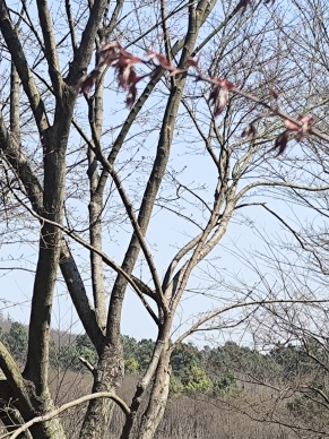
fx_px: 1952
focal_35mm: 154
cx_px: 16
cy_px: 322
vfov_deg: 12.8
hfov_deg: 9.6
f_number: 1.65
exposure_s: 1/498
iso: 50
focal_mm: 6.19
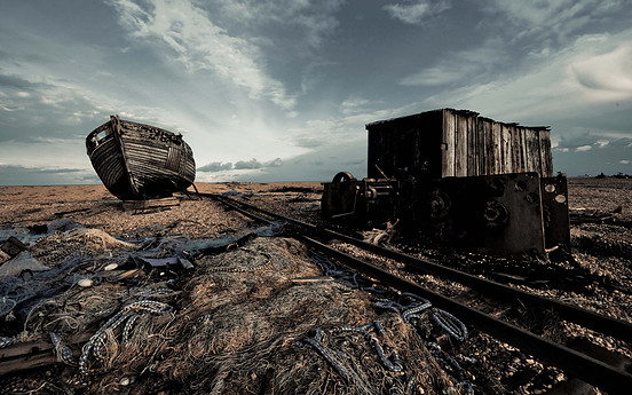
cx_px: 314
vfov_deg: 74.5
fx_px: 258
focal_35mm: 15
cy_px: 176
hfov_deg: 101.5
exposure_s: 1/60
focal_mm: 14
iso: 100
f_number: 11
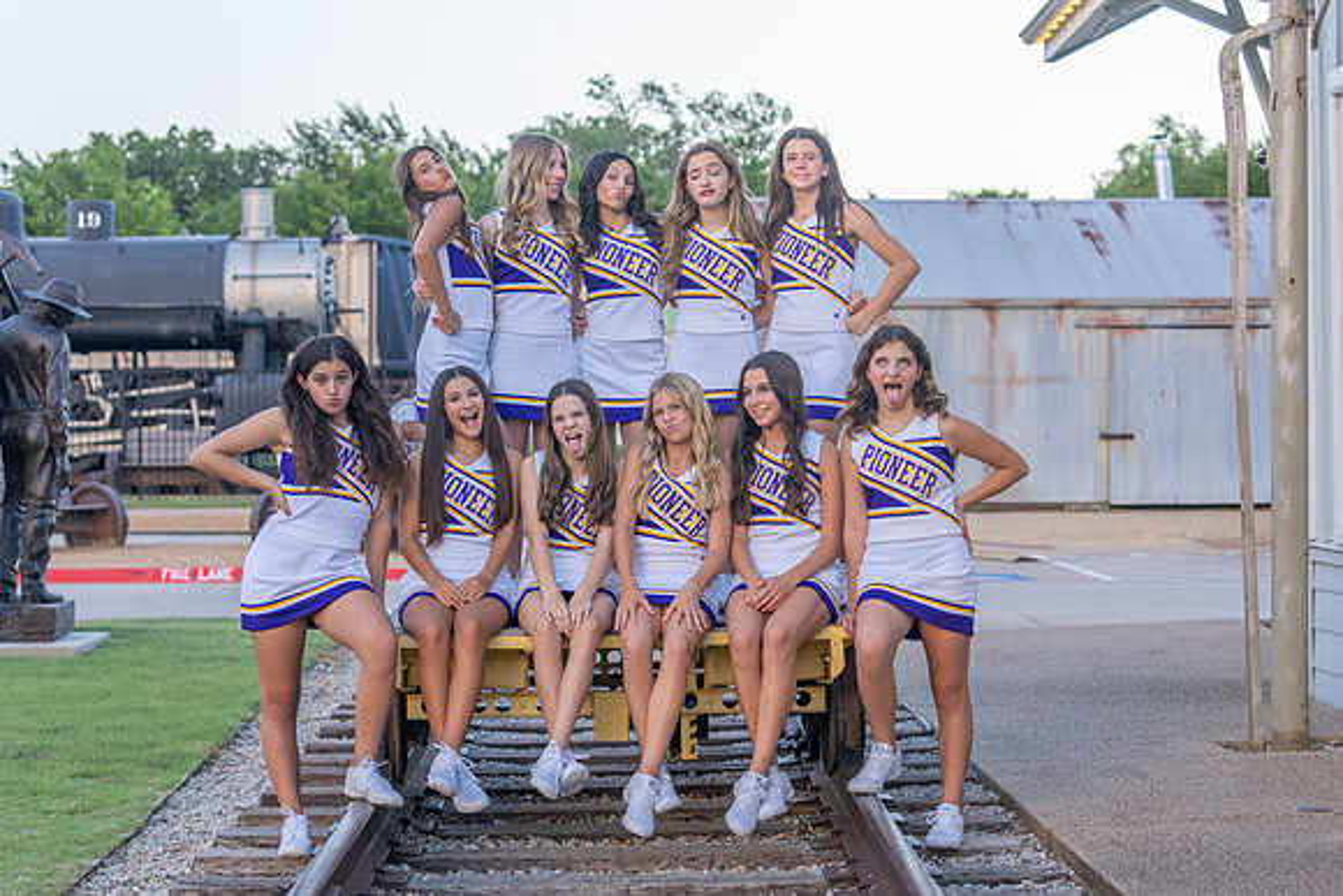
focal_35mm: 76
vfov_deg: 17.9
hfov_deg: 26.6
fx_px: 2844
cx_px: 704
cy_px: 469
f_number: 4
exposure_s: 1/320
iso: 640
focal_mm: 70
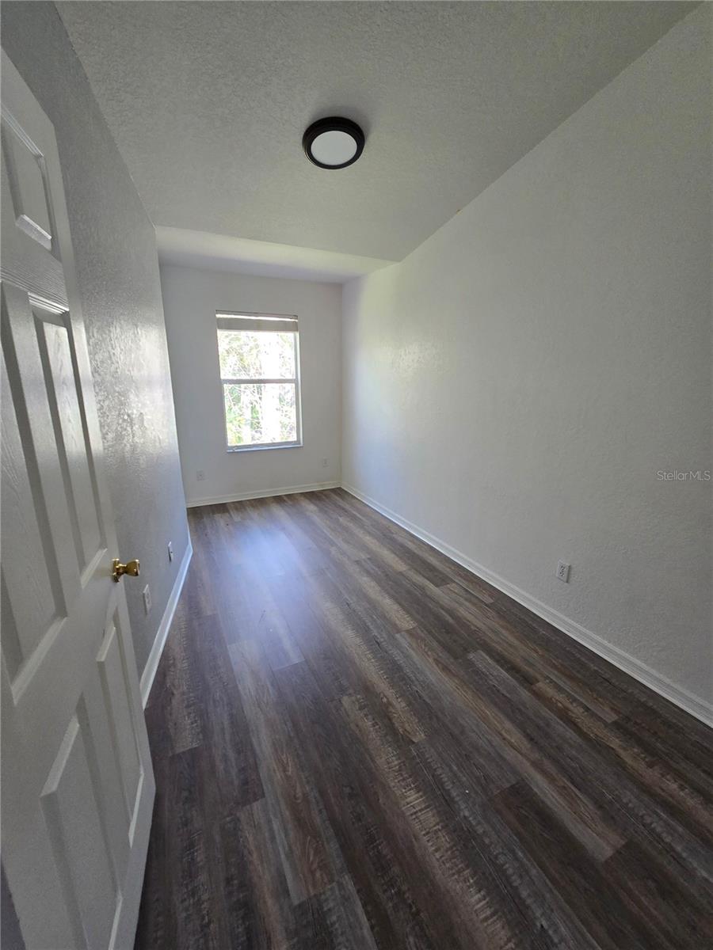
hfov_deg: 89.9
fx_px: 357
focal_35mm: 13
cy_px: 475
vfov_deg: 106.2
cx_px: 356
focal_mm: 2.2
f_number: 2.2
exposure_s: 1/60
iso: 160
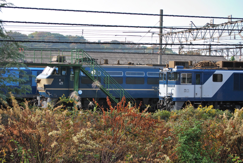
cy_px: 82
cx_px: 122
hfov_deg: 24.6
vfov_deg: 16.6
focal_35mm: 82
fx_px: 558
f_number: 6.3
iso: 400
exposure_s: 1/500
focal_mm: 55
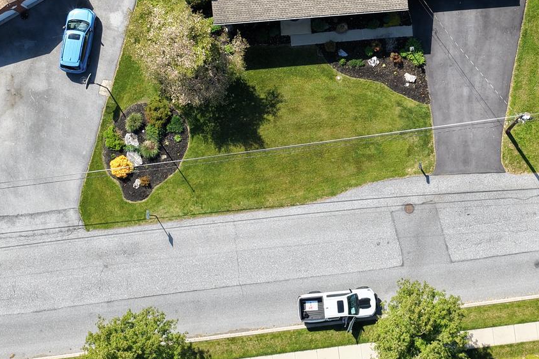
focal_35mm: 68
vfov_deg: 19.2
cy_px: -30
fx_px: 1018
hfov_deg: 29.4
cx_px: 362
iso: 160
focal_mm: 14.45
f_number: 2.8
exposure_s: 1/1000
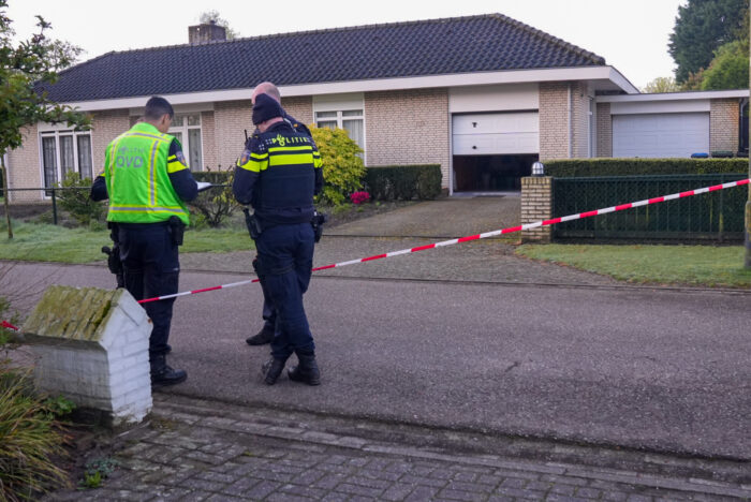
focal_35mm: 36
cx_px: 376
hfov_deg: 53.1
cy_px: 251
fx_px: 752
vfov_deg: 36.9
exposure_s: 1/125
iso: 1600
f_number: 4.5
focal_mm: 24
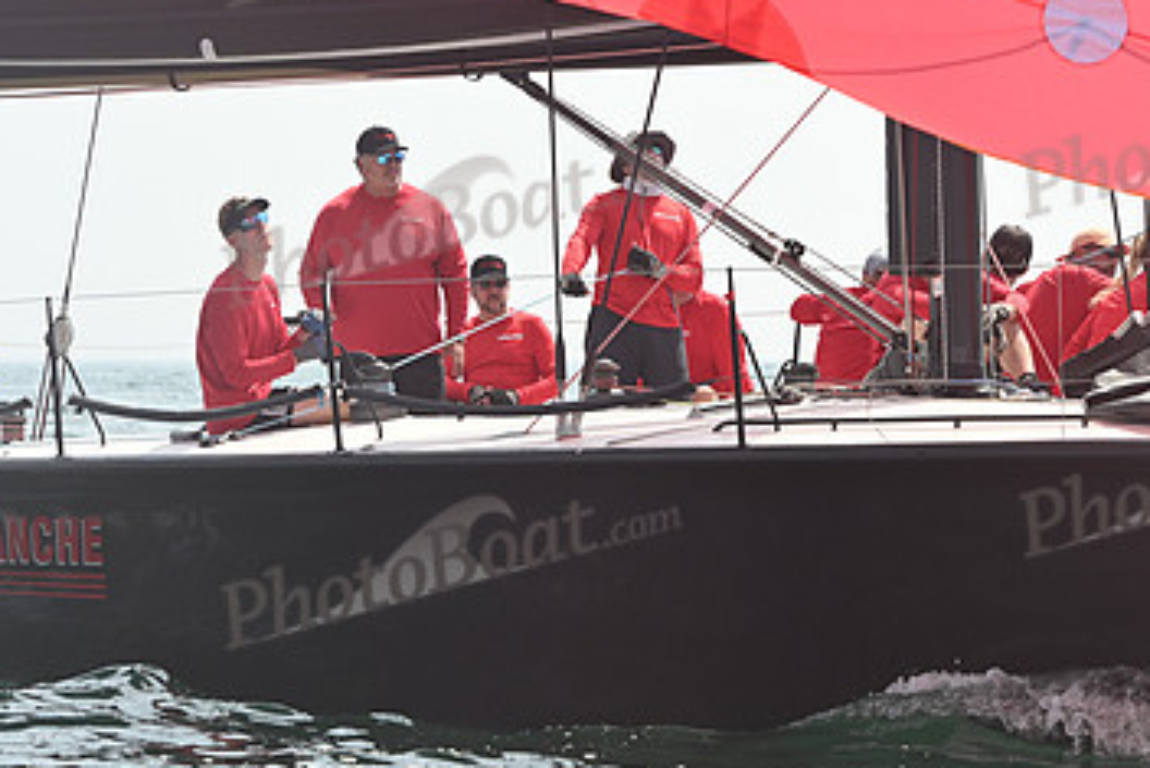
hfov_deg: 12.2
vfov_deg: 8.2
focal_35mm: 168
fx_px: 5369
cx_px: 853
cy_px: 348
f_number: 5.6
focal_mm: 102
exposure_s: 1/1250
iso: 320
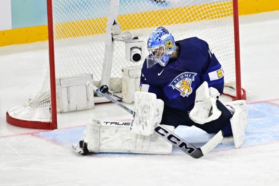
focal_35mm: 400
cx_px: 140
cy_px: 93
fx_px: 3100
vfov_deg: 3.4
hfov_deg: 5.2
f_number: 2.8
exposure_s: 1/1250
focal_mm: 400
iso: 1600
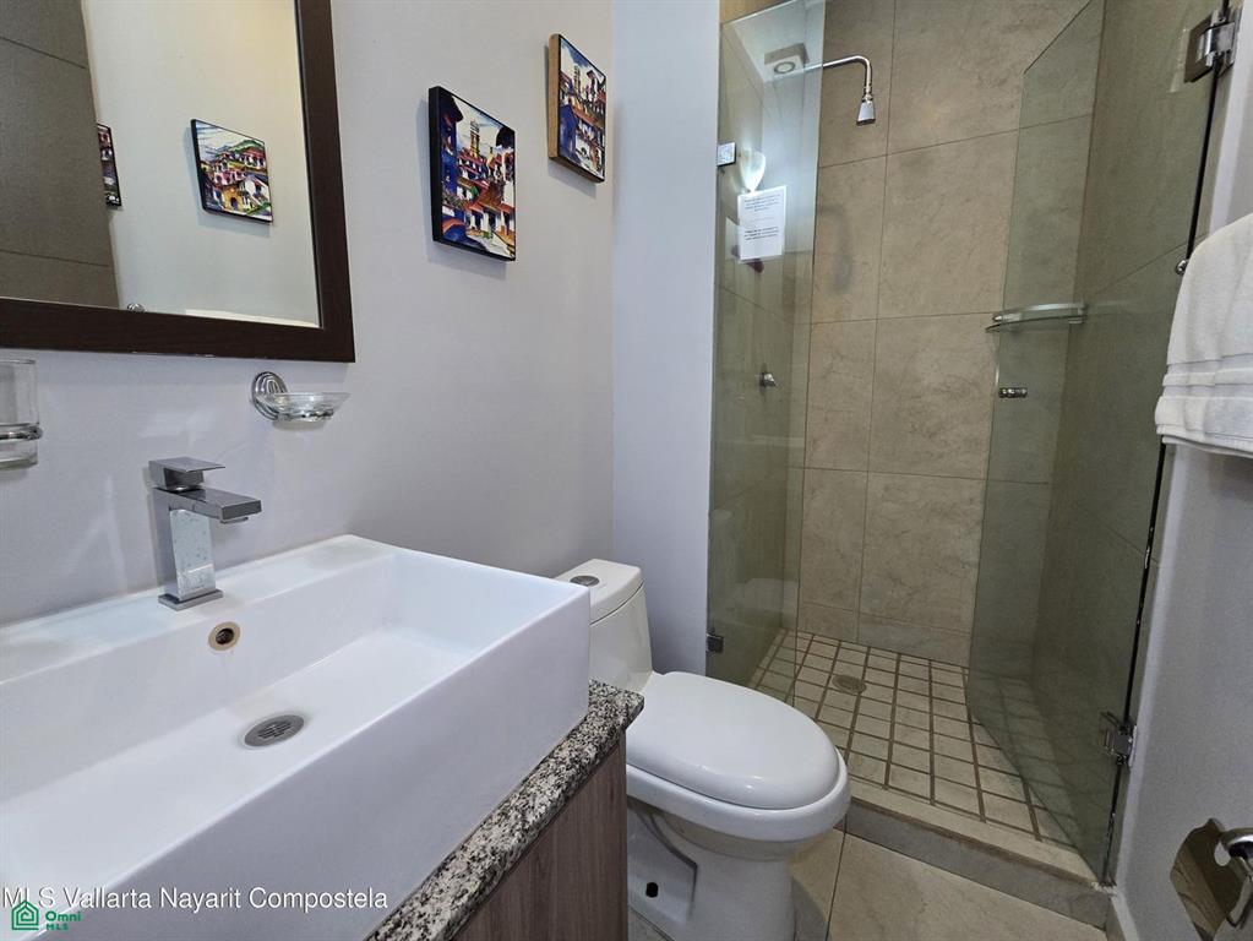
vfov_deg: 90.0
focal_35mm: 13
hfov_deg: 106.2
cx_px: 626
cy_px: 470
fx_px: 471
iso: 400
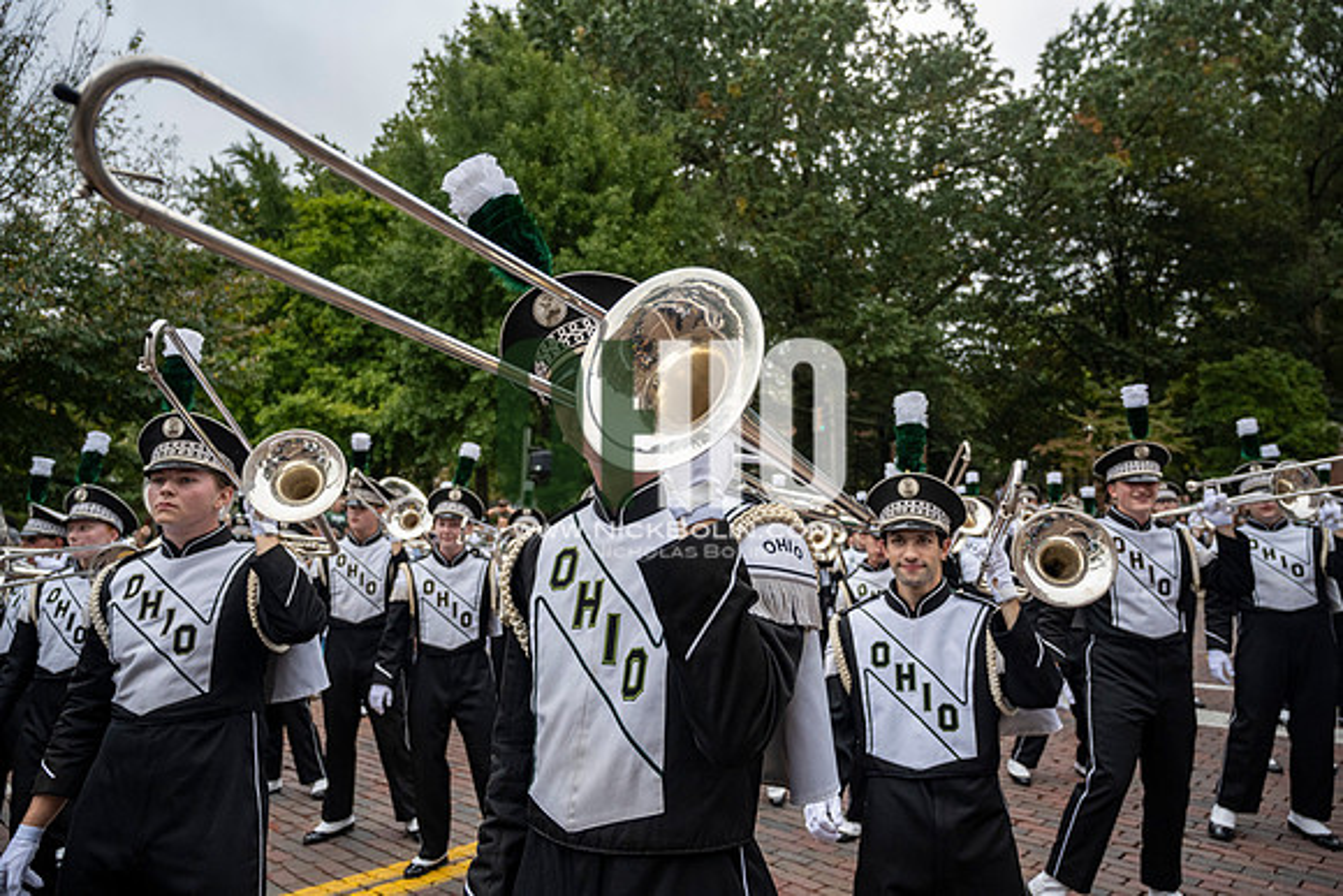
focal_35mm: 24
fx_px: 896
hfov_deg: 73.7
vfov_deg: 53.2
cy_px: 448
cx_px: 672
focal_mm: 24
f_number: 4
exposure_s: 1/1600
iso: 640
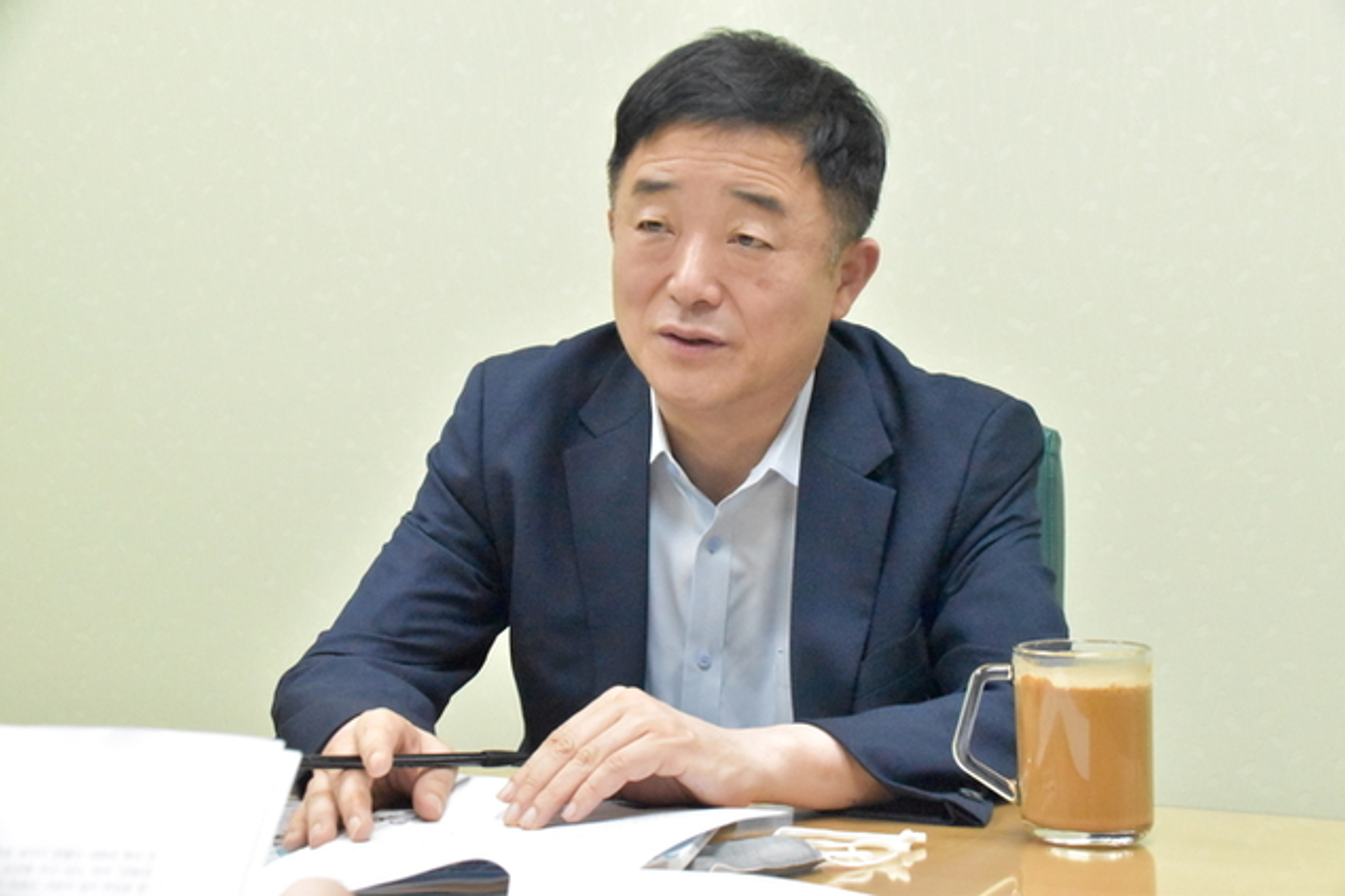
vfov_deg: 22.6
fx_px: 2241
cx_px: 672
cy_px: 448
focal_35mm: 60
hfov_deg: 33.4
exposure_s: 1/250
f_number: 8
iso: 12800
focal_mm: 40
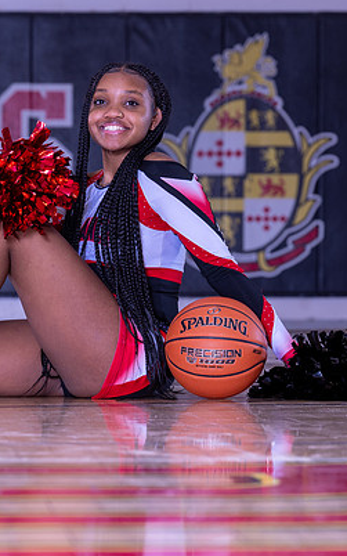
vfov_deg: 10.3
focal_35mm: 203
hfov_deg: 6.4
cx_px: -45
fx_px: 3074
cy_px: 314
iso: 80
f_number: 4
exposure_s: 1/125
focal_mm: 82
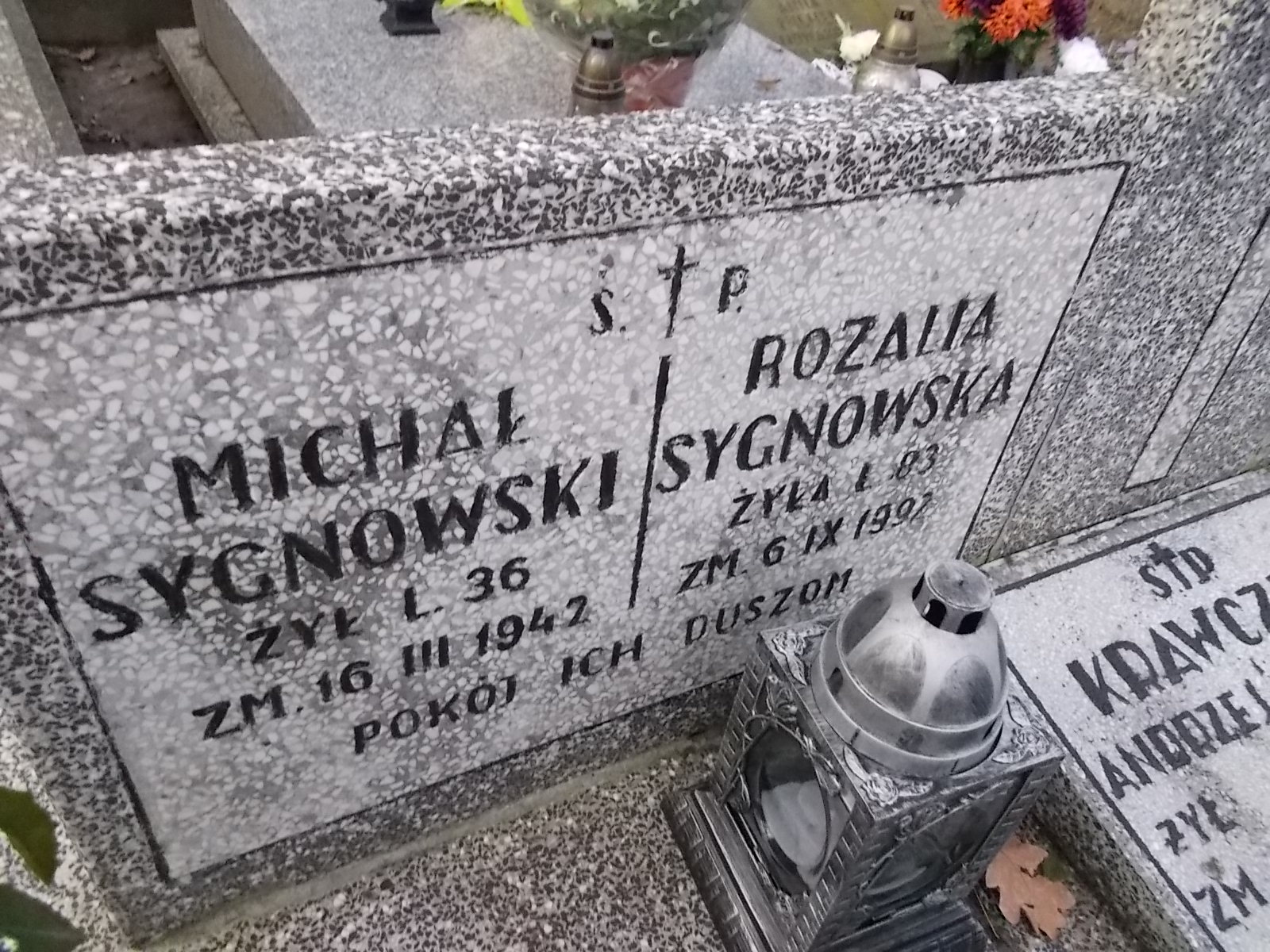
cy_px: 476
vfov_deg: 53.1
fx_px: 954
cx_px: 635
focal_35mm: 26
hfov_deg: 67.3
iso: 400
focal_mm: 4.6
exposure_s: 1/125
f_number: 8
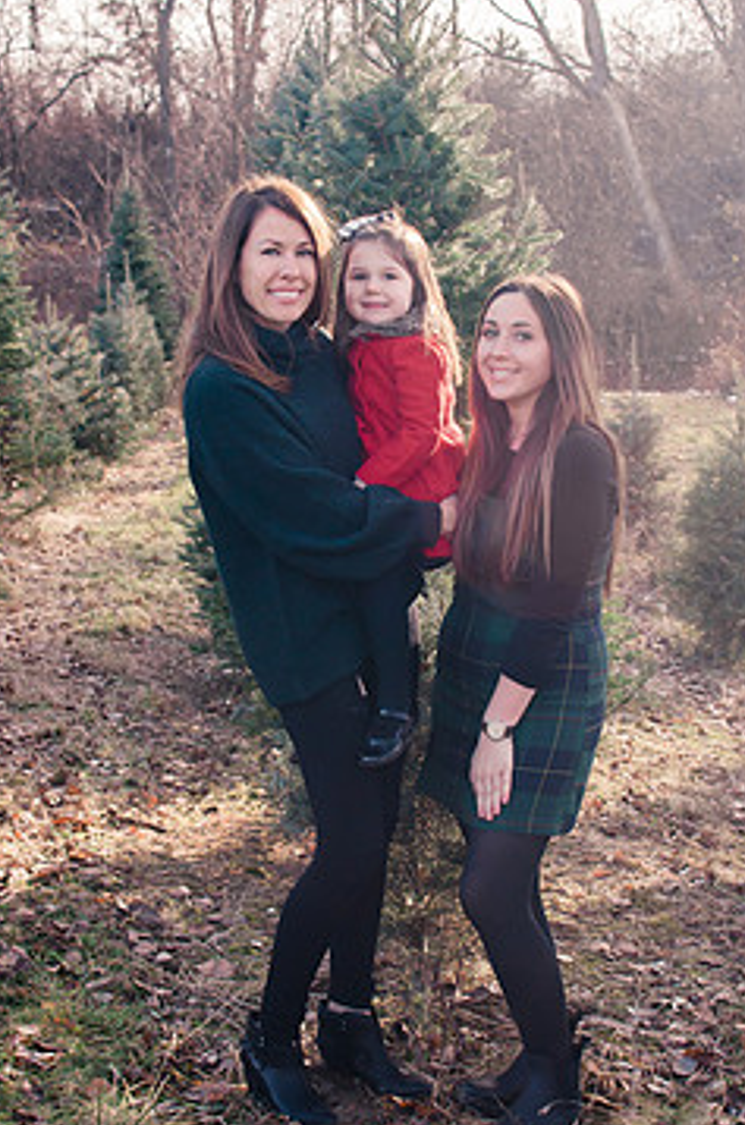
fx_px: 2059
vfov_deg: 30.5
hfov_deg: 20.5
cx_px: 396
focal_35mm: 66
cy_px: 635
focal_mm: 35
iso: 500
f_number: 5
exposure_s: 1/250
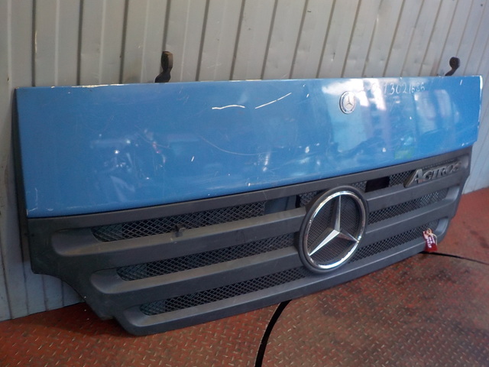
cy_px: 184
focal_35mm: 30
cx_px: 244
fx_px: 424
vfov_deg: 46.8
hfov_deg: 60.0
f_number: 3.3
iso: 160
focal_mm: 4.1
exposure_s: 1/30
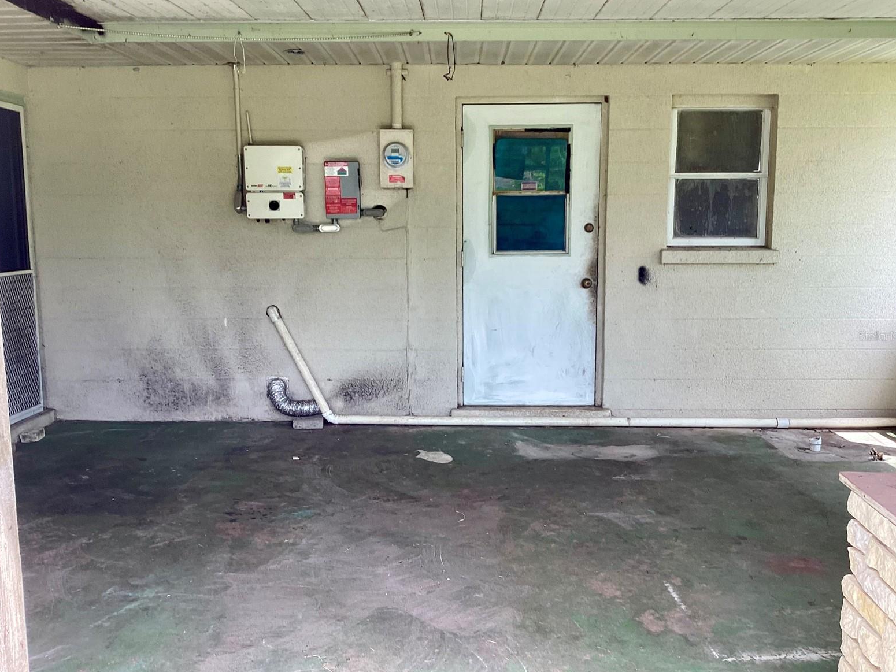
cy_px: 336
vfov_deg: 44.2
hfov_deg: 56.8
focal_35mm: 32
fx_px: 828
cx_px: 451
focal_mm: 3.3
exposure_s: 1/100
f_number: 2.4
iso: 25
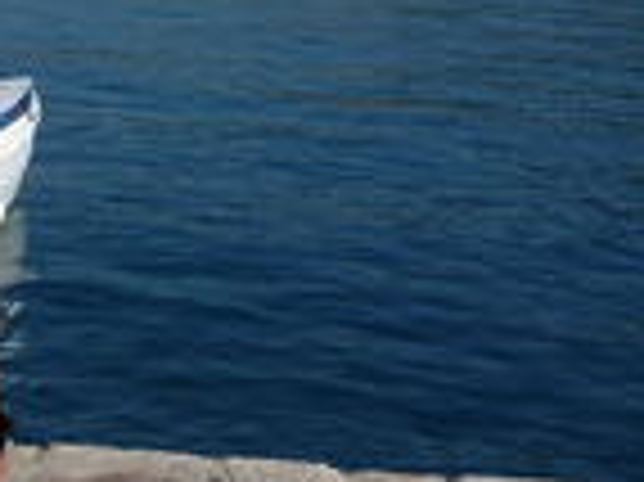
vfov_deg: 14.4
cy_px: -146
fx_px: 1822
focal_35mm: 98
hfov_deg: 17.8
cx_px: -338
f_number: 8
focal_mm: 4.7
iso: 100
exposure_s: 1/320
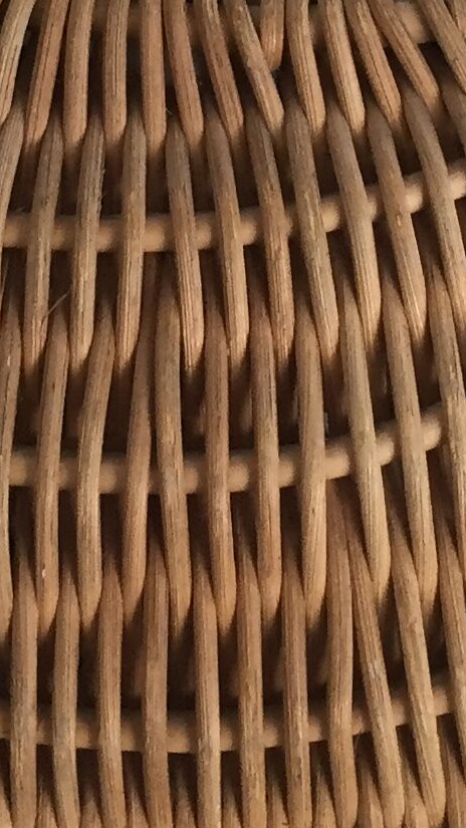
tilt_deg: -37.3
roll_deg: -0.4
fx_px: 2746
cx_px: 203
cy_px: -256
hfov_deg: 9.7
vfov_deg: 16.2
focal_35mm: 125
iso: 100
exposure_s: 1/33
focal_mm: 4.15
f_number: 2.2
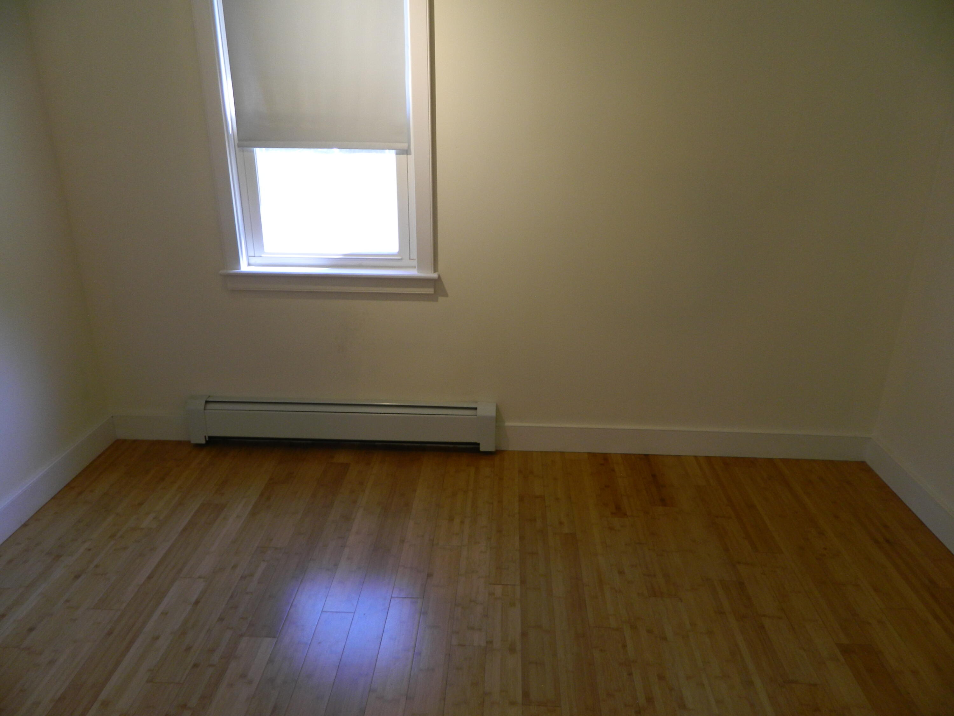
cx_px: 477
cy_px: 358
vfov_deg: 54.9
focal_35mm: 25
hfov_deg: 69.4
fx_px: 689
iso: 100
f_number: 3.1
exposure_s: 1/30
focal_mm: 4.5
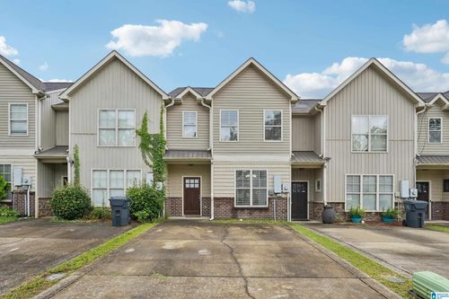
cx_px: 224
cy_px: 150
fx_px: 249
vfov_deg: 61.9
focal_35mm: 20
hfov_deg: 84.0
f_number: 8
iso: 400
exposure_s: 1/250
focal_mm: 20
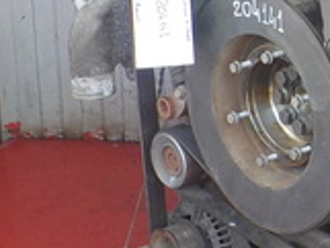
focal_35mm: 119
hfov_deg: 15.4
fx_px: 1135
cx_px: 486
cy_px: -23
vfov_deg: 12.3
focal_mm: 4.1
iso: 125
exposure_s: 1/50
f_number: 3.3
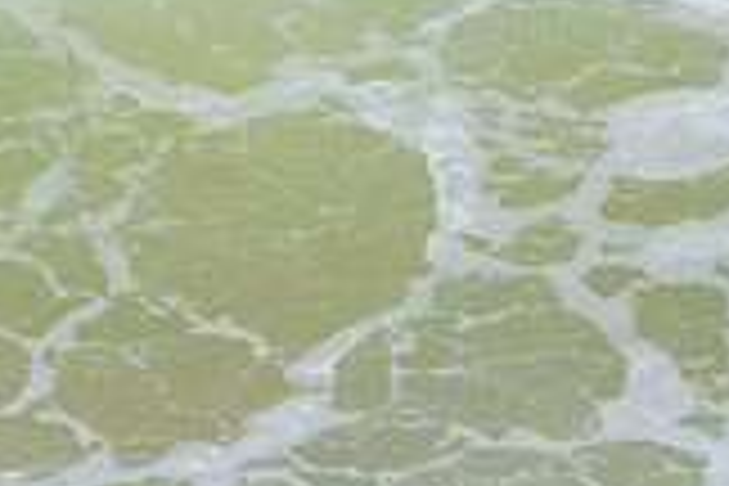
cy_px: 304
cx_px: -536
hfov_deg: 0.9
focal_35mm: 2258
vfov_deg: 0.6
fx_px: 45721
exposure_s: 1/2000
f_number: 11
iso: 2800
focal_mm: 630
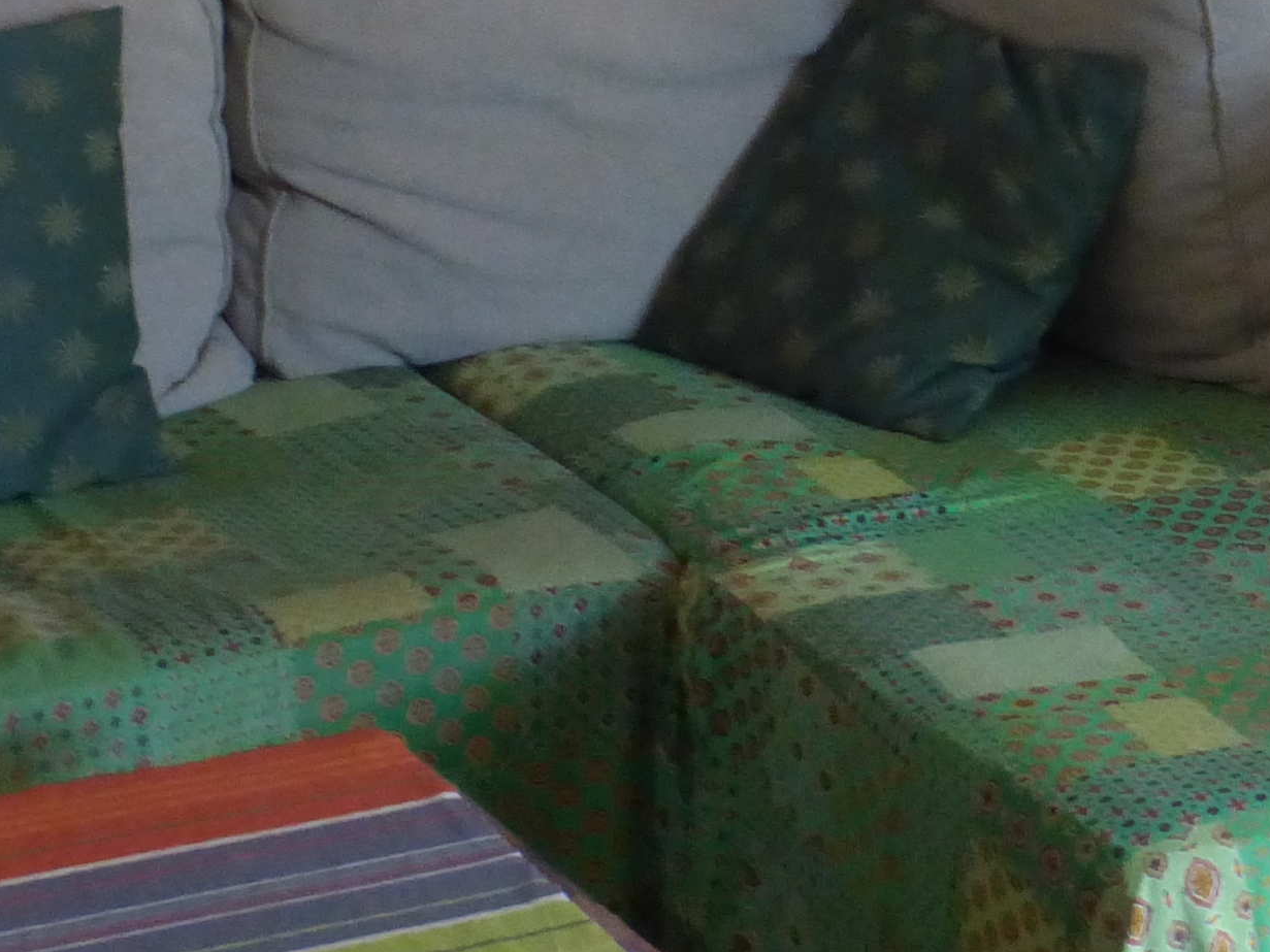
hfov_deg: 14.8
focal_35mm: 131
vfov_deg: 11.0
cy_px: -326
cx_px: 1333
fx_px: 4806
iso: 400
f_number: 3.7
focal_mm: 6.1
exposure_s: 1/15
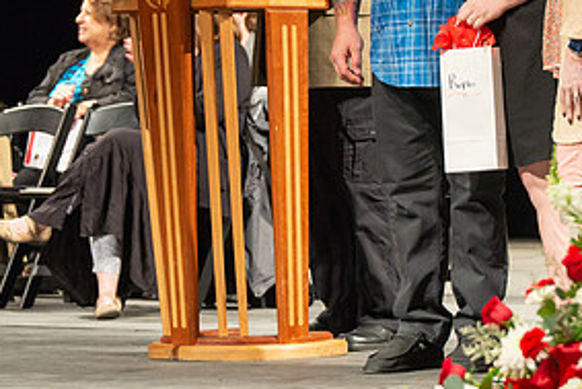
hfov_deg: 7.8
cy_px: 27
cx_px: 442
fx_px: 4254
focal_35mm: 263
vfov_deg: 5.2
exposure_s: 1/100
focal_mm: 112
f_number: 4
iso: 1600
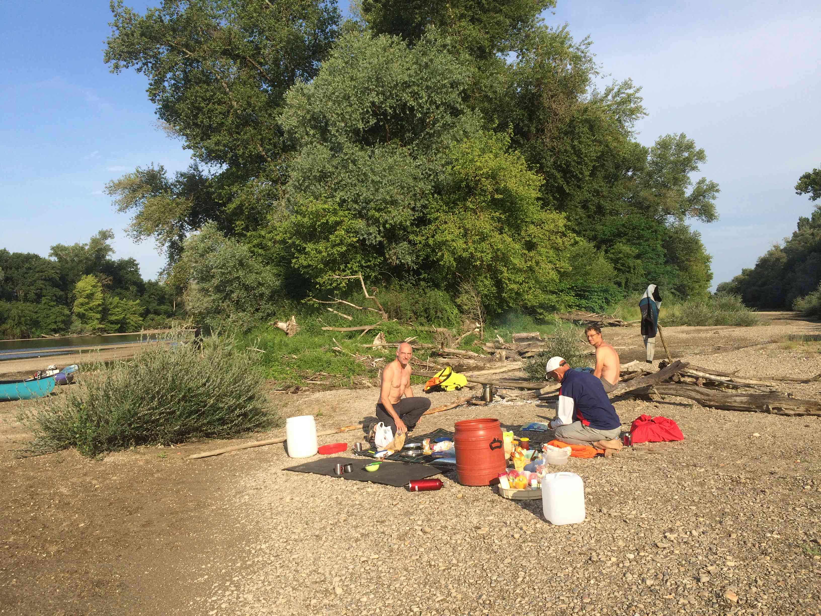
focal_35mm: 29
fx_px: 688
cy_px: 308
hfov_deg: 61.7
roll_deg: +0.3
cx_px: 410
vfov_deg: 48.2
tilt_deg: -0.1
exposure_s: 1/1709
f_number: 2.2
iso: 32
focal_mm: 4.15
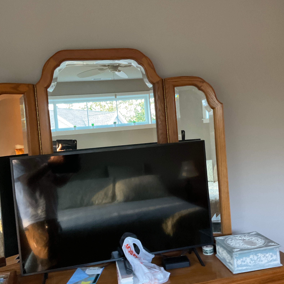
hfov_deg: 47.2
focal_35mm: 35
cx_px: 145
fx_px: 325
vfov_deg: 47.2
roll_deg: +2.8
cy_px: 148
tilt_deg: -3.3
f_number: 1.8
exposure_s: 1/40
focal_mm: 3
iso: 320
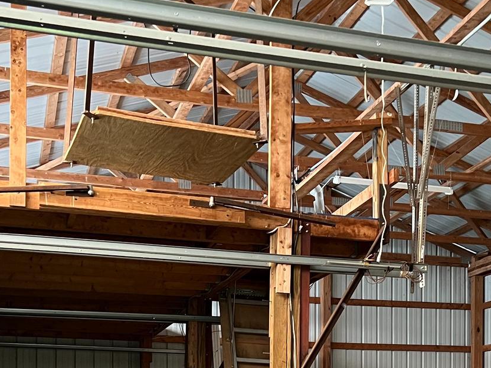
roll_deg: -0.2
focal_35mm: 64
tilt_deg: +0.5
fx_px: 908
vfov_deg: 21.4
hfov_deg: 30.1
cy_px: 436
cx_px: 307
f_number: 1.5
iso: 320
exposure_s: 1/60
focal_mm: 5.7
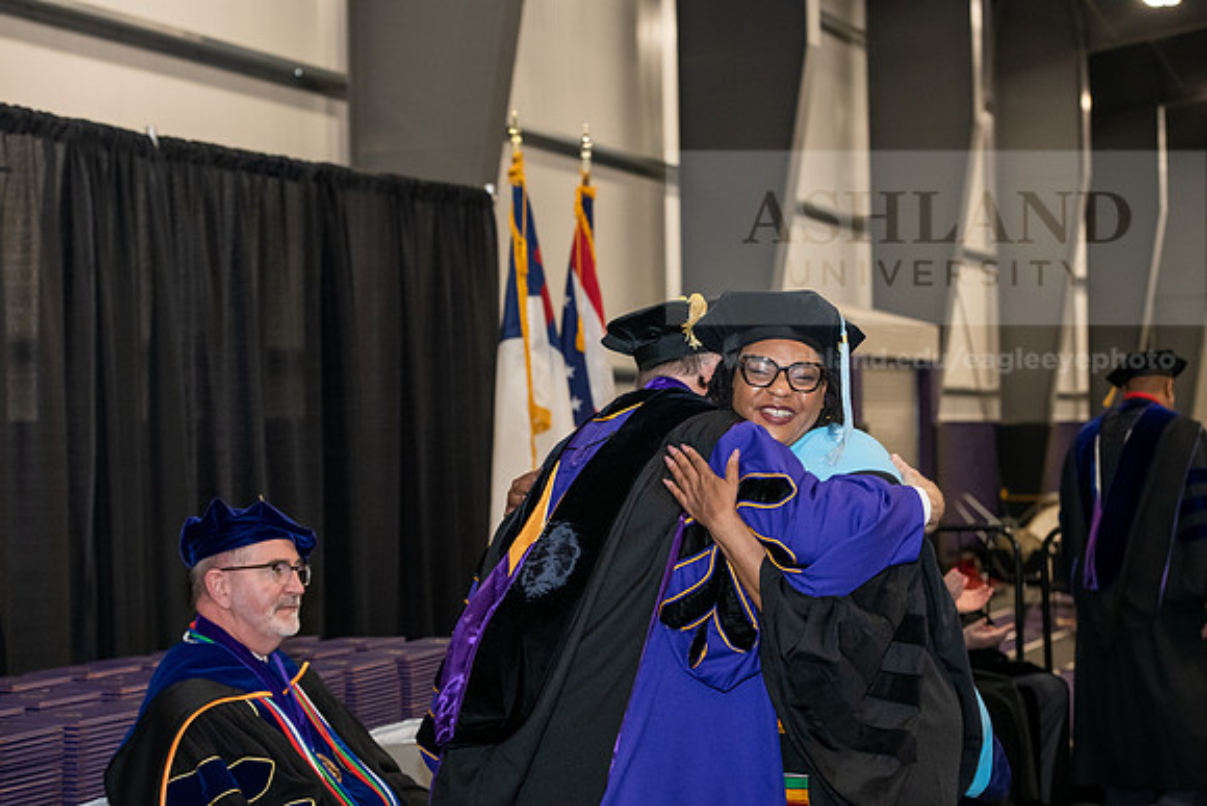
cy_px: 403
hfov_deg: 25.4
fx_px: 2683
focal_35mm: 80
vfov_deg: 17.1
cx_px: 604
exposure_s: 1/200
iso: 2500
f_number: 5.6
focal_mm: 80
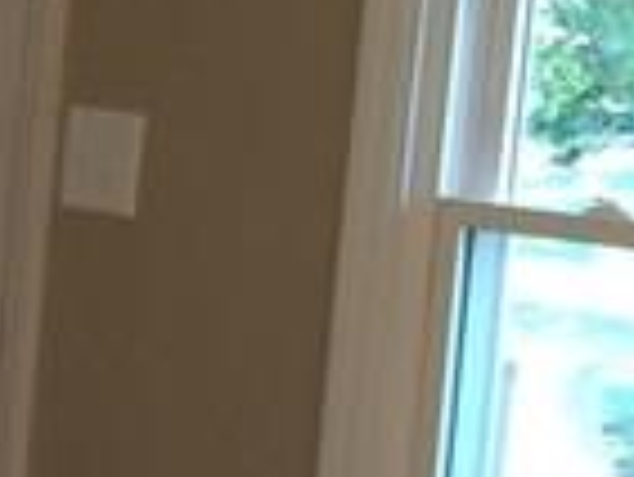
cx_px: -1124
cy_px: 405
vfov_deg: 7.1
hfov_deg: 8.3
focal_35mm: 210
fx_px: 3849
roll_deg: -1.8
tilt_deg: -11.2
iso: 80
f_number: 2.2
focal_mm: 4.15
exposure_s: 1/30
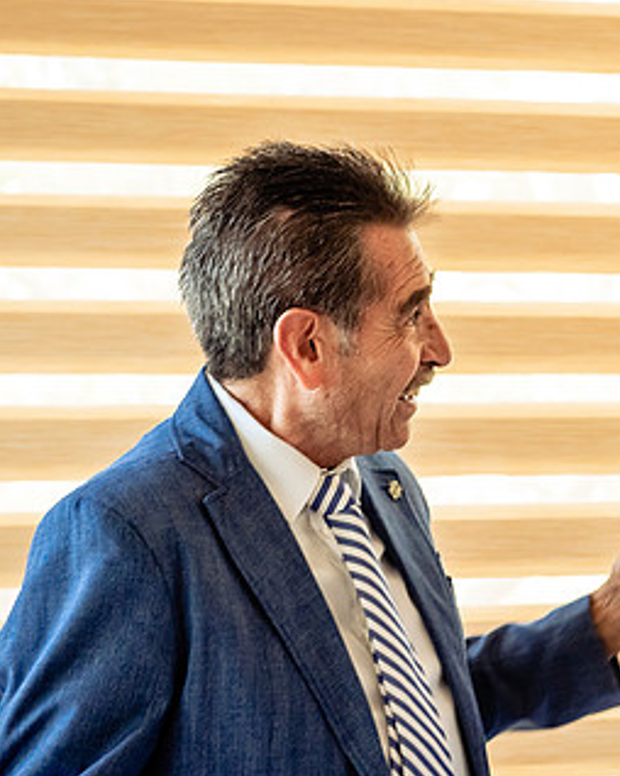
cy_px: 356
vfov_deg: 17.2
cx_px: 591
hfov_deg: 13.6
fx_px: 2571
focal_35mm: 112
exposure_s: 1/100
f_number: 4
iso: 1600
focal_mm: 58
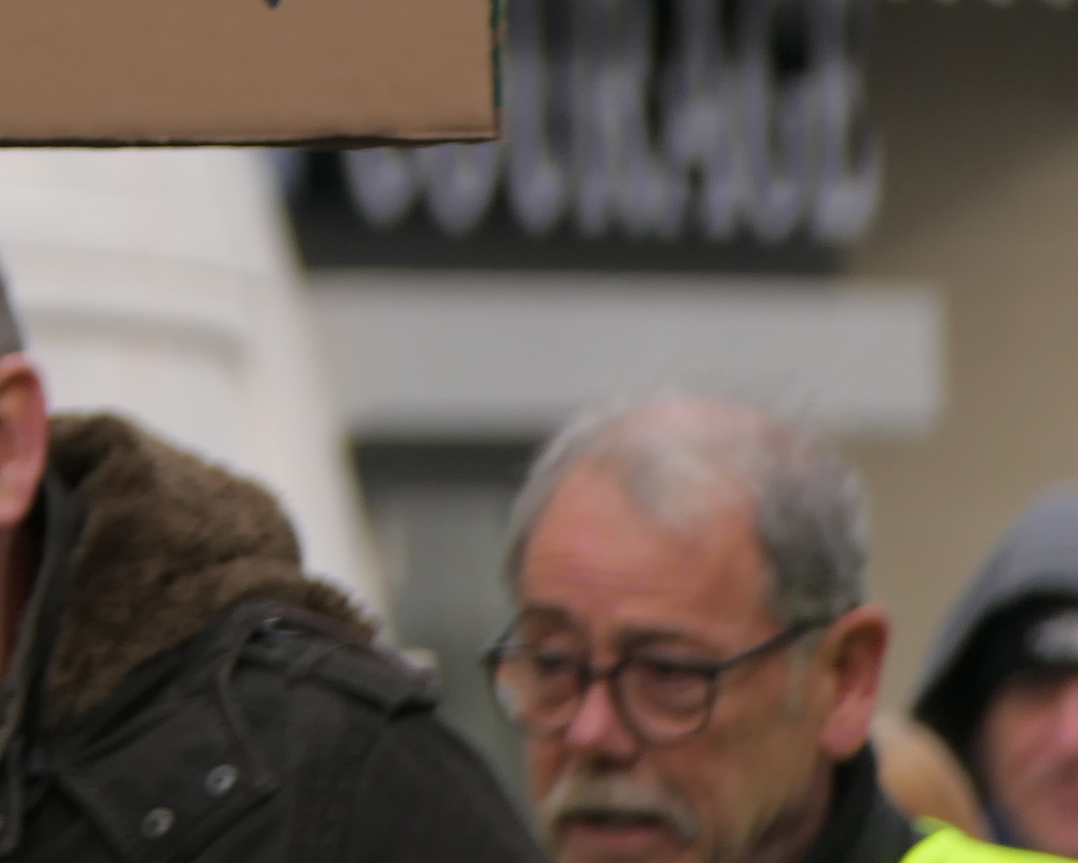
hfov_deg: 1.2
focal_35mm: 1659
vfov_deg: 0.9
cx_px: -245
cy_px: 29
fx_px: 52933
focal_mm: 176
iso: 125
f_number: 4.5
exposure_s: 1/320
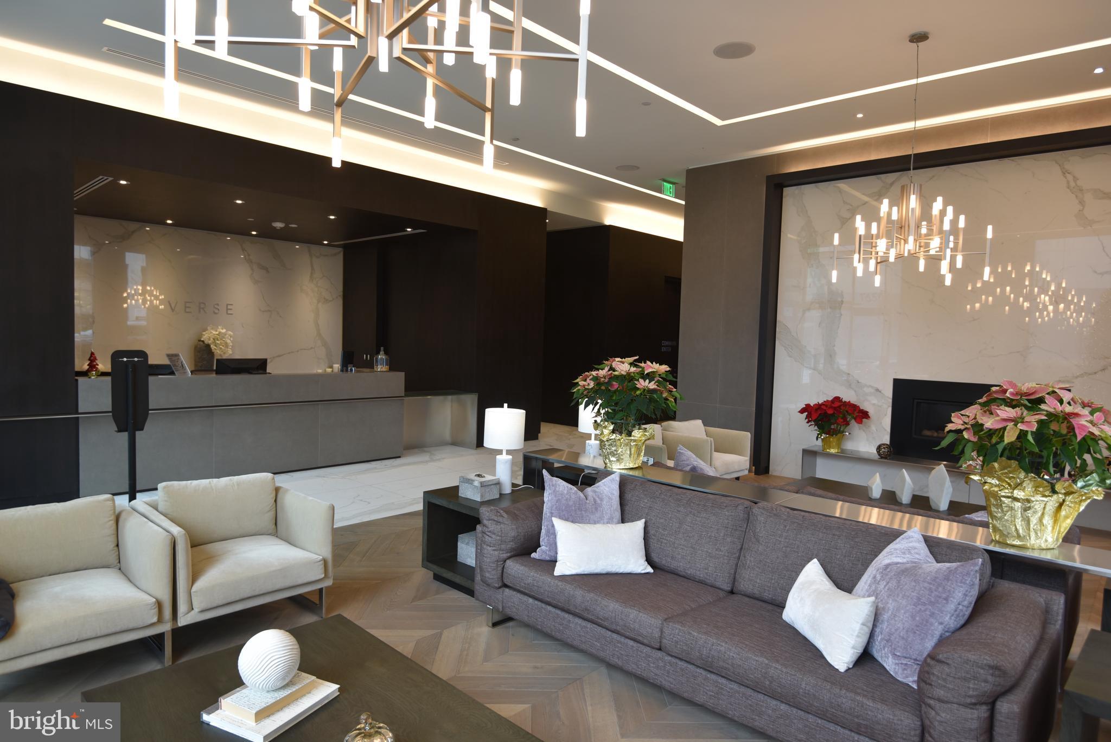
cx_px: 556
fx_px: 679
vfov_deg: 57.3
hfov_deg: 78.6
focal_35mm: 22
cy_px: 371
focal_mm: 22
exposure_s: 1/80
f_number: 4.5
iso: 400
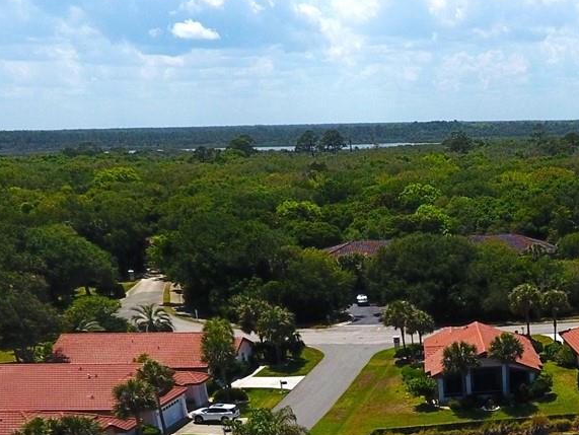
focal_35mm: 56
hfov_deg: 31.4
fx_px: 937
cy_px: 546
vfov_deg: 23.5
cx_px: 597
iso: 100
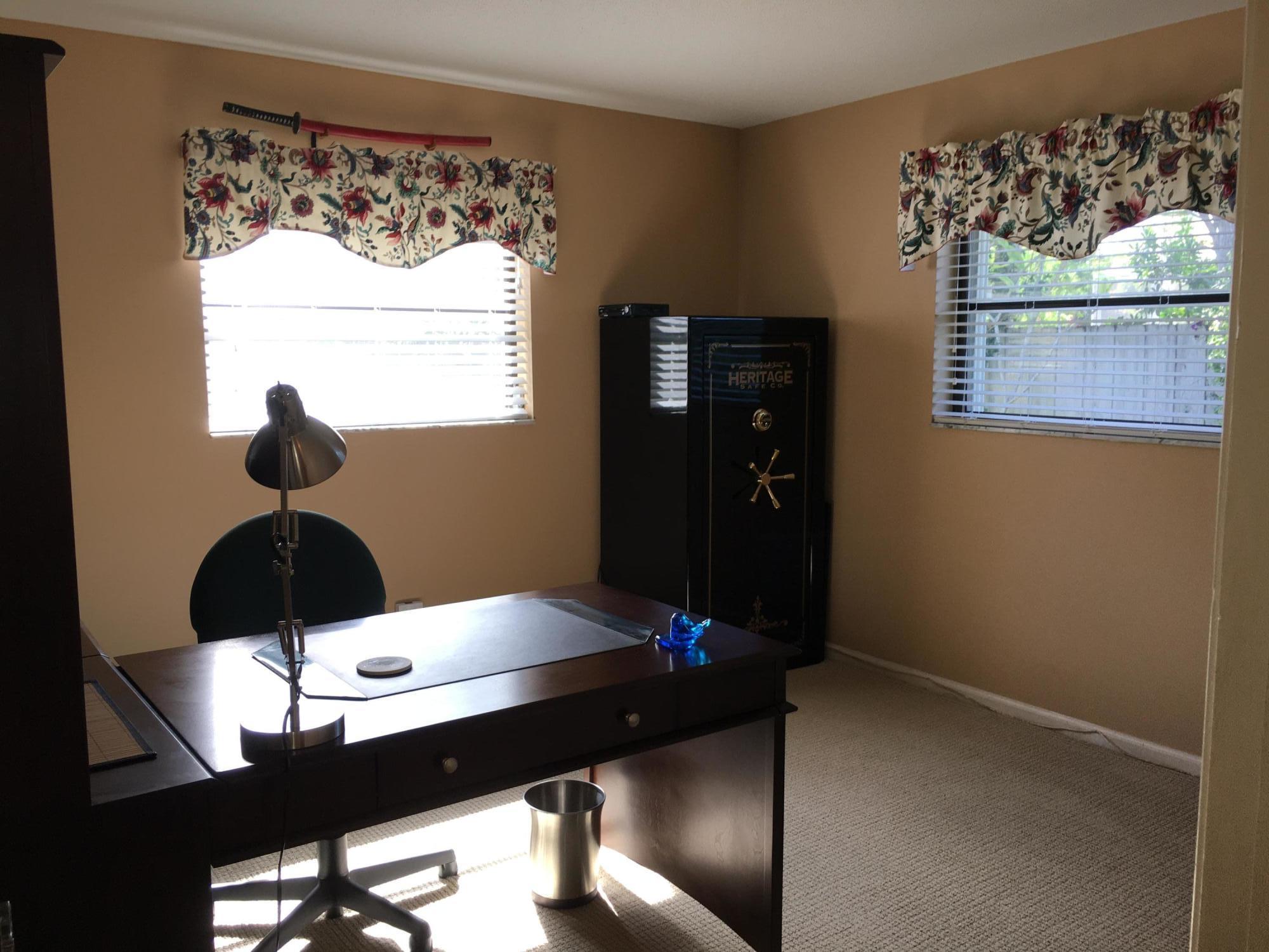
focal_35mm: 29
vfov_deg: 48.2
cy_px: 476
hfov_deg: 61.7
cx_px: 634
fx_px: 1063
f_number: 2.2
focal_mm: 4.15
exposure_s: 1/60
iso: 25
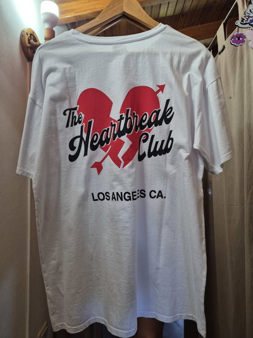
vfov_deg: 73.9
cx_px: 126
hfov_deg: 58.9
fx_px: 224
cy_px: 169
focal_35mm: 23
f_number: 1.8
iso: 160
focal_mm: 5.4
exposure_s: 1/100
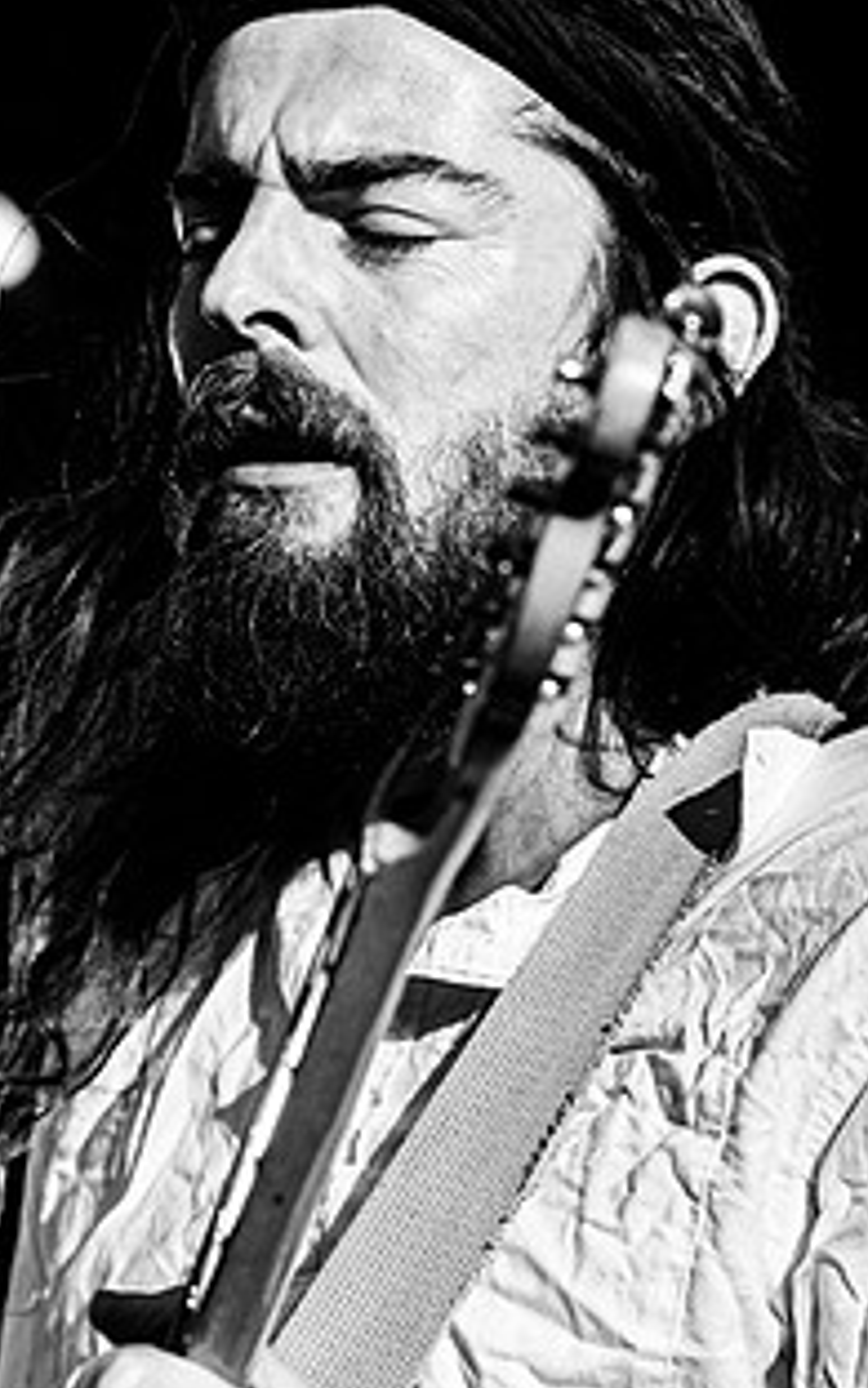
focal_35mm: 207
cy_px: 714
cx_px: 441
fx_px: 7835
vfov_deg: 10.1
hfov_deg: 6.3
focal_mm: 102
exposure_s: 1/5000
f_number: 4.5
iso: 1250
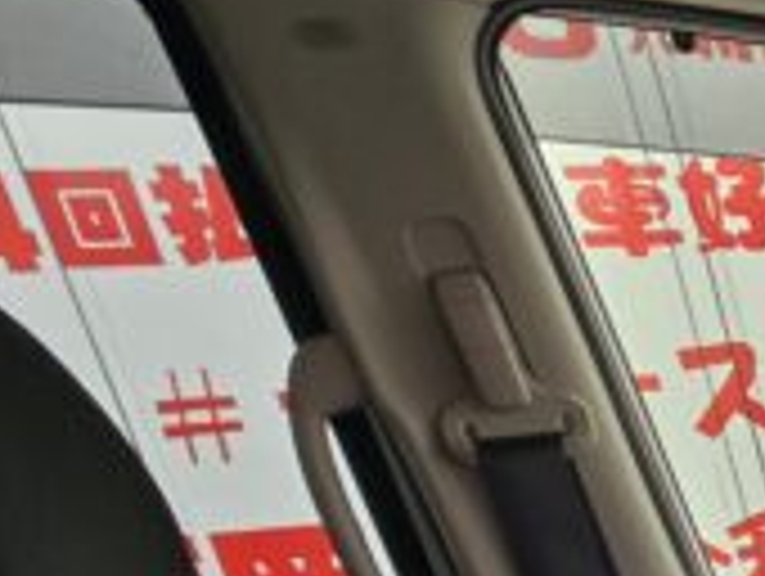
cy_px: 994
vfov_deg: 19.2
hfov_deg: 17.5
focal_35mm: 61
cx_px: 1647
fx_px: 1350
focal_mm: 2.2
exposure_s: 1/100
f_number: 2.2
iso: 50
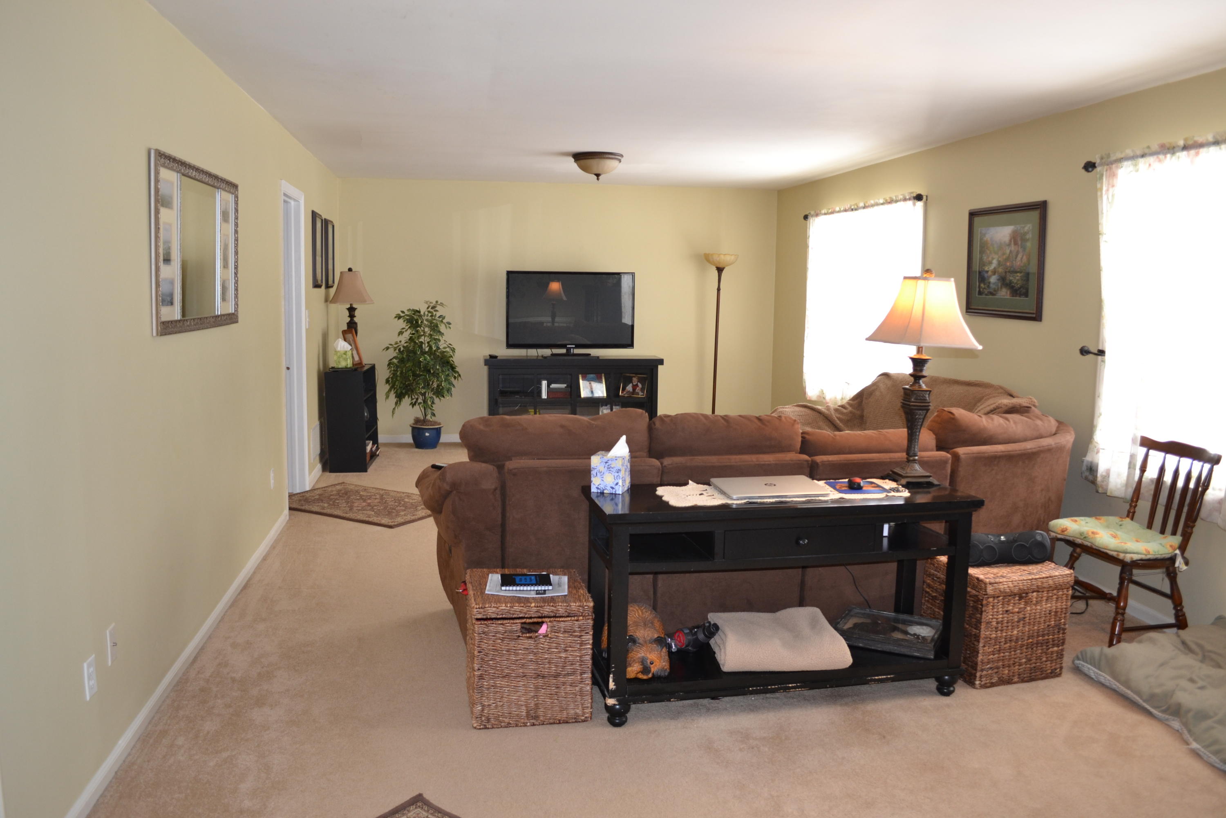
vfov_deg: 47.9
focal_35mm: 27
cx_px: 613
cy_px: 409
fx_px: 919
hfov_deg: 67.4
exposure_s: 1/60
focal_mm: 18
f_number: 3.5
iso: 400
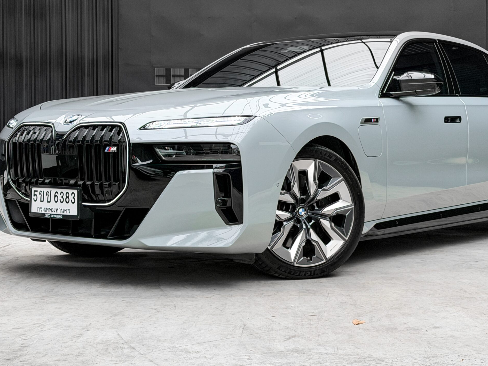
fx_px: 916
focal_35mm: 65
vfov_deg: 22.6
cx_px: 270
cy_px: 145
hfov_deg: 29.8
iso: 64
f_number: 1.8
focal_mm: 6.76
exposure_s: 1/440
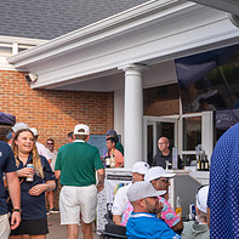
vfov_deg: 28.1
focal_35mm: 60
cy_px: 188
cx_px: 254
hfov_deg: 26.6
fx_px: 469
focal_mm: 24
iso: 500
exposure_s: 1/800
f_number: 4
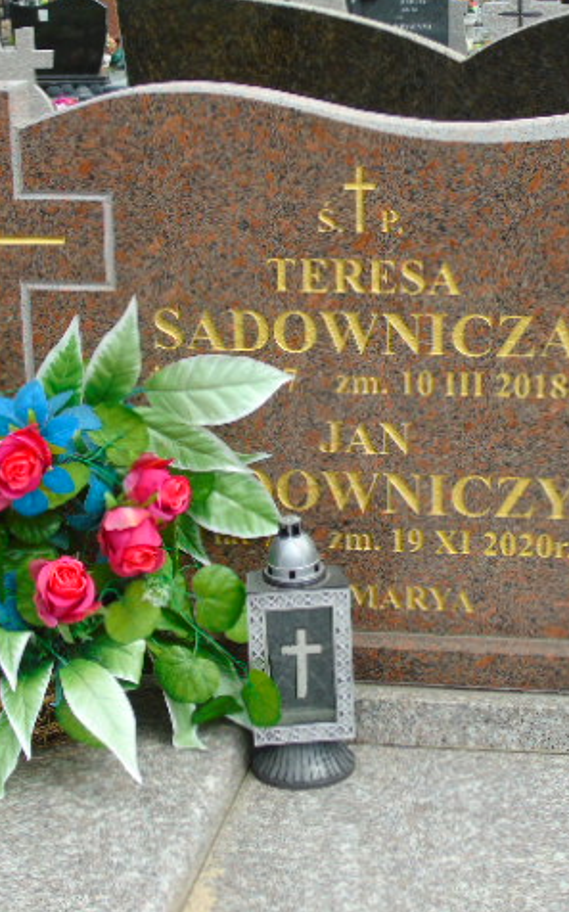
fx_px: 1913
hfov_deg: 16.9
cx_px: 285
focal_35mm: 77
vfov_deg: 26.8
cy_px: 454
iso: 80
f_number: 4.3
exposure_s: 1/320
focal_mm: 9.6
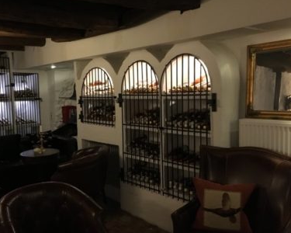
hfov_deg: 52.6
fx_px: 293
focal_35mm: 34
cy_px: 116
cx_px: 122
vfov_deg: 43.4
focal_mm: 4.15
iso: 320
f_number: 2.2
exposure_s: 1/17
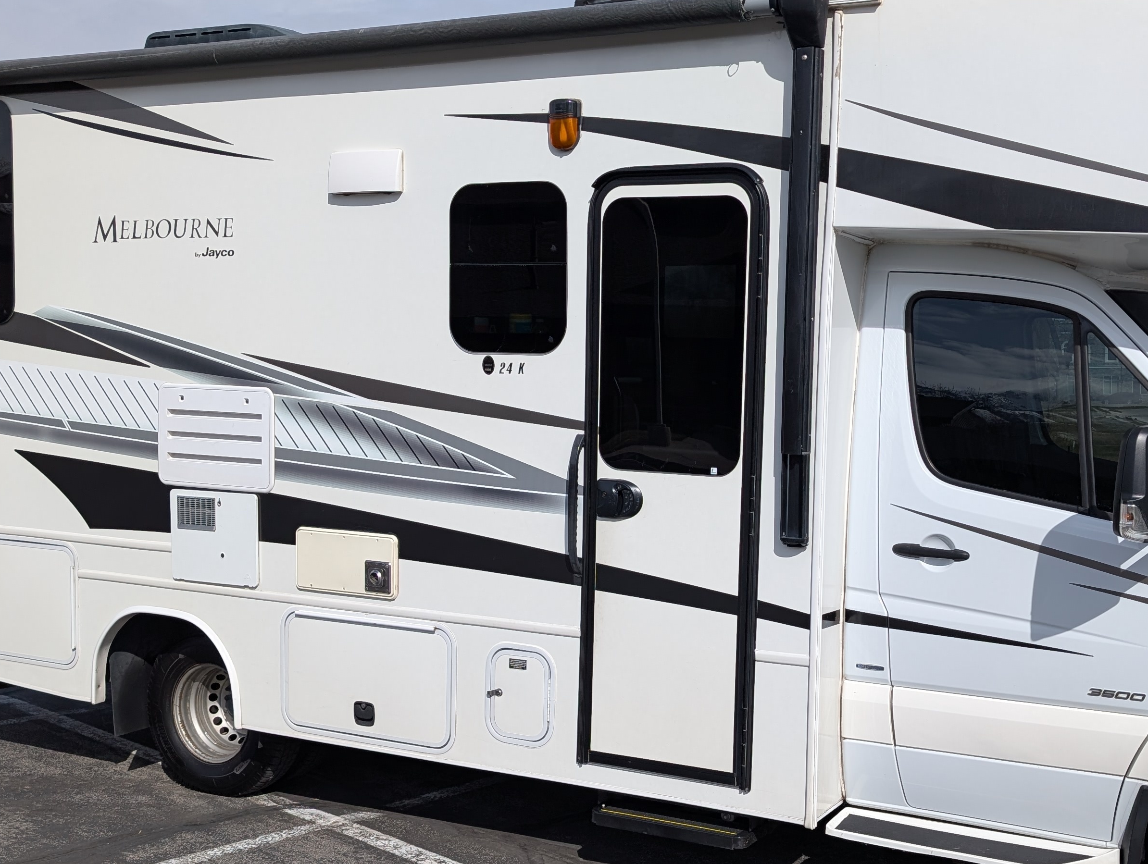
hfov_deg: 45.3
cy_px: 496
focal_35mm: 41
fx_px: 1362
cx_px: 728
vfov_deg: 35.2
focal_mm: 6.9
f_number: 1.68
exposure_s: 1/2146
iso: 25
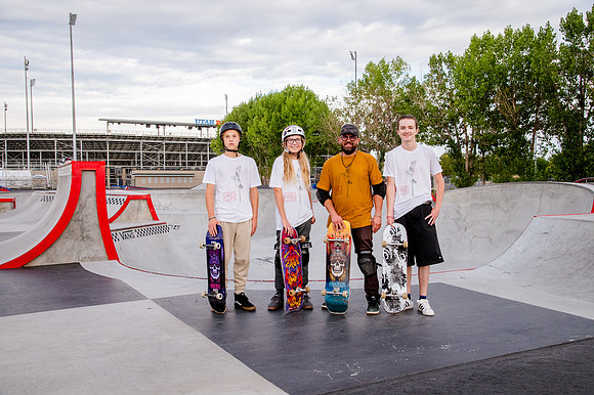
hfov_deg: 54.5
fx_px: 577
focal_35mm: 35
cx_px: 297
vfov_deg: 37.8
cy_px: 198
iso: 2500
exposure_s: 1/400
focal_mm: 35
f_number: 9
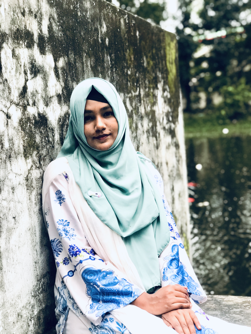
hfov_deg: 25.7
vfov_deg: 33.8
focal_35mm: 57
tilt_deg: -5.2
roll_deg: +3.9
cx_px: 126
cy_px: 167
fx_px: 551
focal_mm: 6.6
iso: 32
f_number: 2.8
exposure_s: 1/50
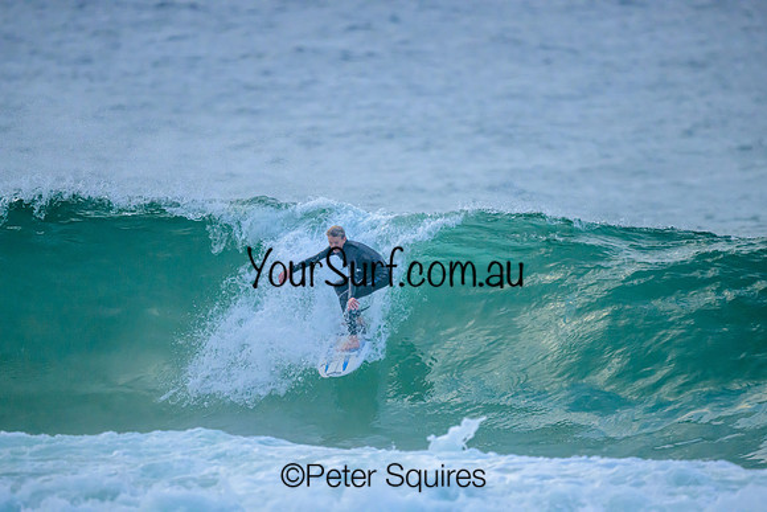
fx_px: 17048
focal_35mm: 800
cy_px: 256
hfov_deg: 2.6
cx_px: 384
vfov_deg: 1.7
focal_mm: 800
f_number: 6.3
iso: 3600
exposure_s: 1/2000
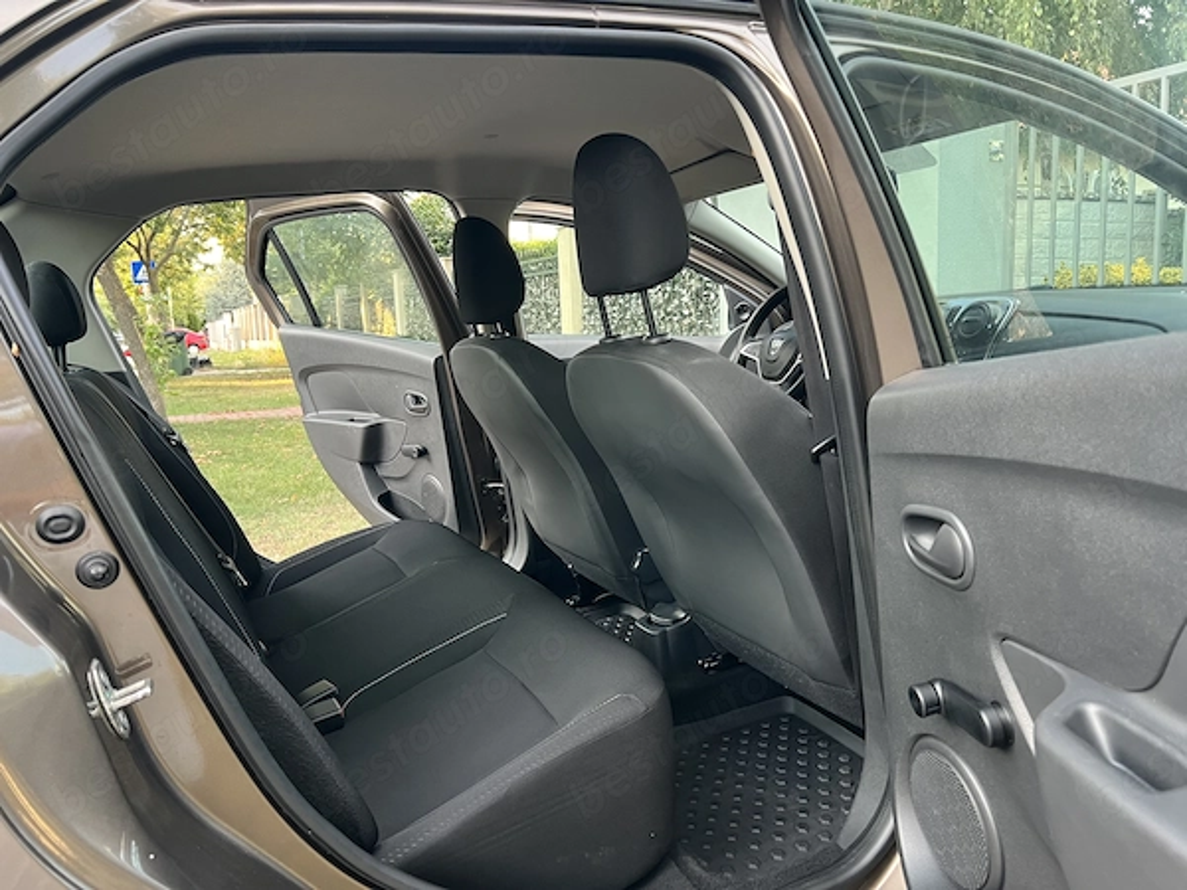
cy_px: 445
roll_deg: +1.8
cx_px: 594
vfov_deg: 53.1
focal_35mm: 26
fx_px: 892
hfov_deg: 67.3
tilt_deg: -7.7
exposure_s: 1/90
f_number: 1.5
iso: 125
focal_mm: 5.7
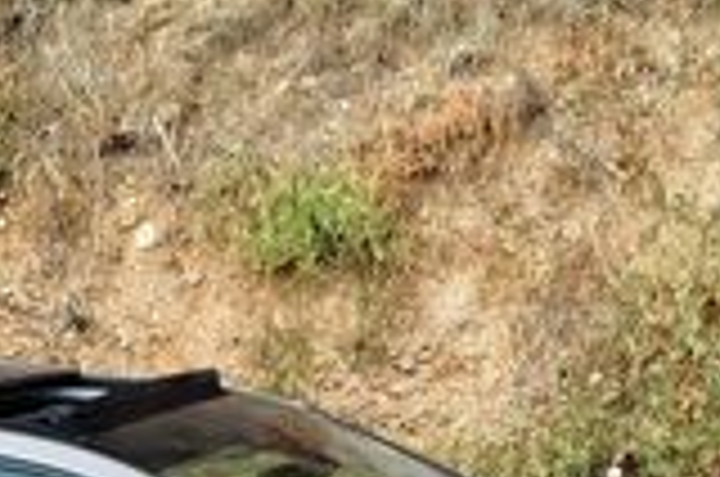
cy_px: 734
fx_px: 1936
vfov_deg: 13.2
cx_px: 279
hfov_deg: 21.0
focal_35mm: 97
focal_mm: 5.31
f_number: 1.7
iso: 50
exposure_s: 1/175
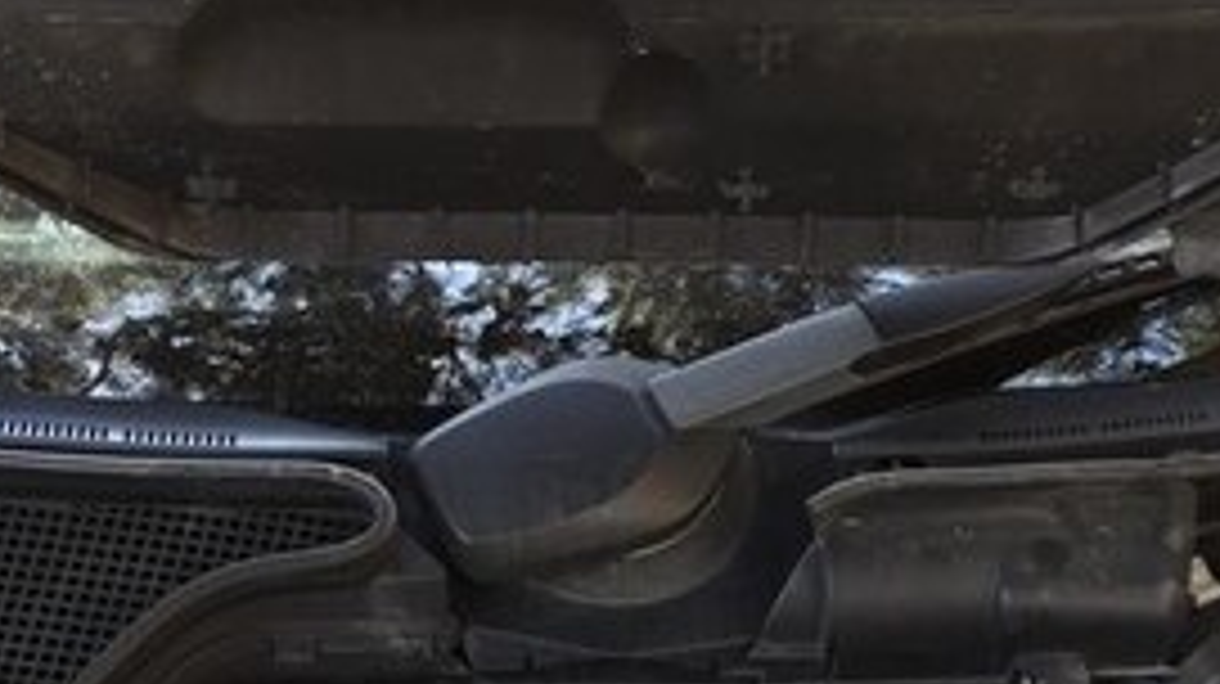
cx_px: 590
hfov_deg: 27.5
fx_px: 2489
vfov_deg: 14.4
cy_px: 1100
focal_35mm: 77
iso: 40
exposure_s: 1/50
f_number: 2.2
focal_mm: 4.15
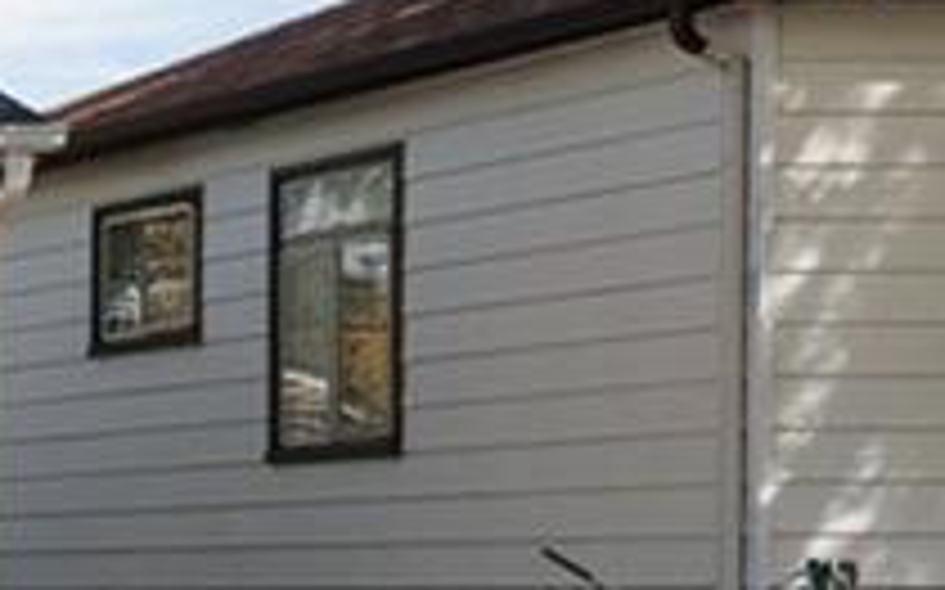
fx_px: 3398
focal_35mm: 132
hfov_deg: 11.5
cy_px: 261
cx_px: -1629
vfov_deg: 9.9
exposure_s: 1/1000
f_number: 8
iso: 400
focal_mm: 17
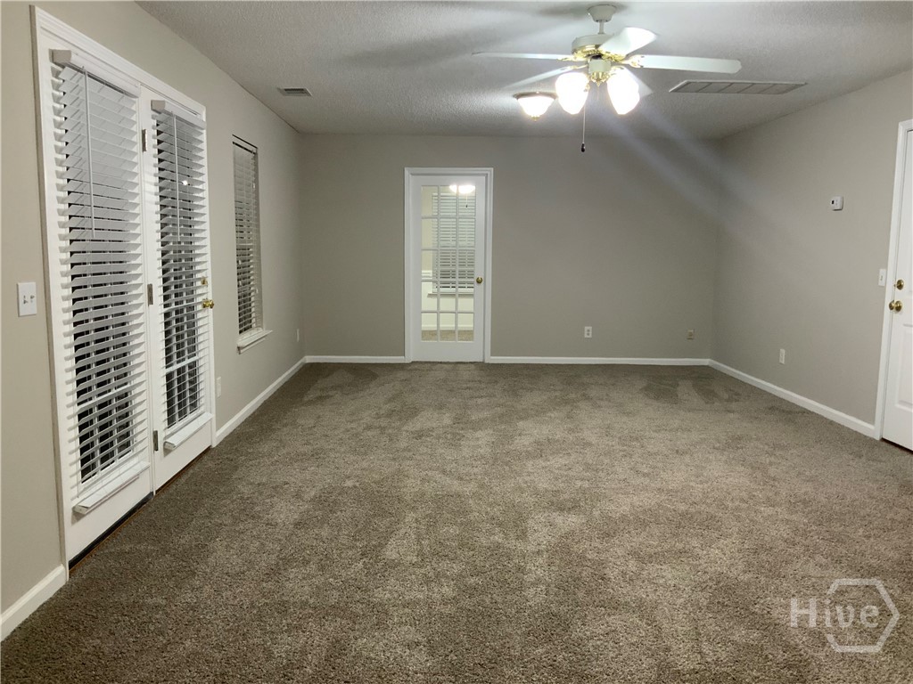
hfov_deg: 61.7
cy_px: 342
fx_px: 765
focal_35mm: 29
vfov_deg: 48.2
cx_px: 456
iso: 125
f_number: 1.8
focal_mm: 3
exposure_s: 1/60
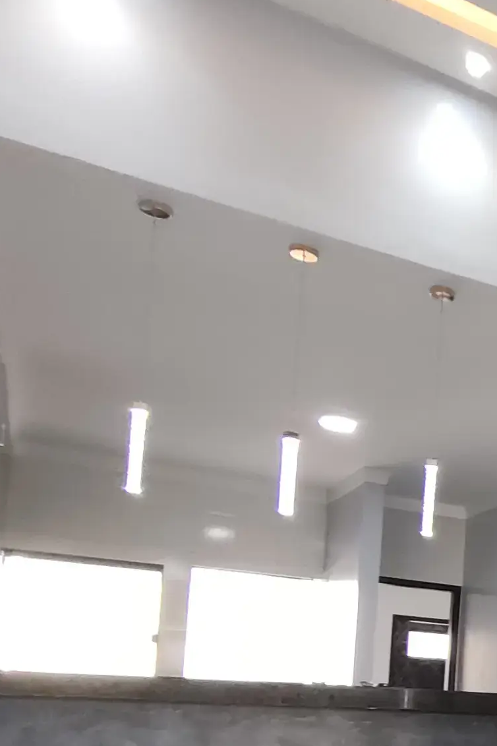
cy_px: 689
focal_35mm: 39
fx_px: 808
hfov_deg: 21.8
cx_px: 892
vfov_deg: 44.5
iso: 277
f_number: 2.2
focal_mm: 1.66
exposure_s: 1/60
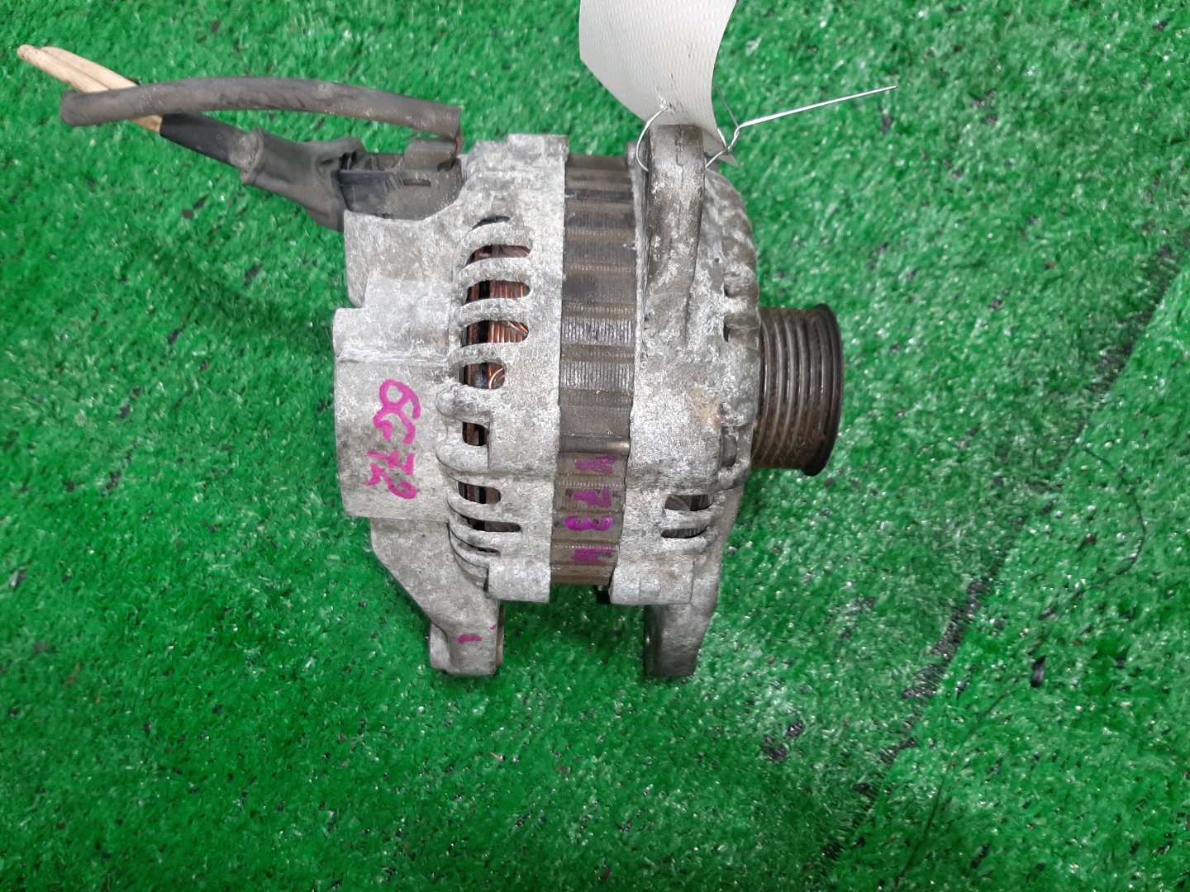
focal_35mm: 26
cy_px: 446
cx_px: 595
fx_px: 894
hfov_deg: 67.3
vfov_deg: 53.1
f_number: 1.7
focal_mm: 3.93
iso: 127
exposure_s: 1/50
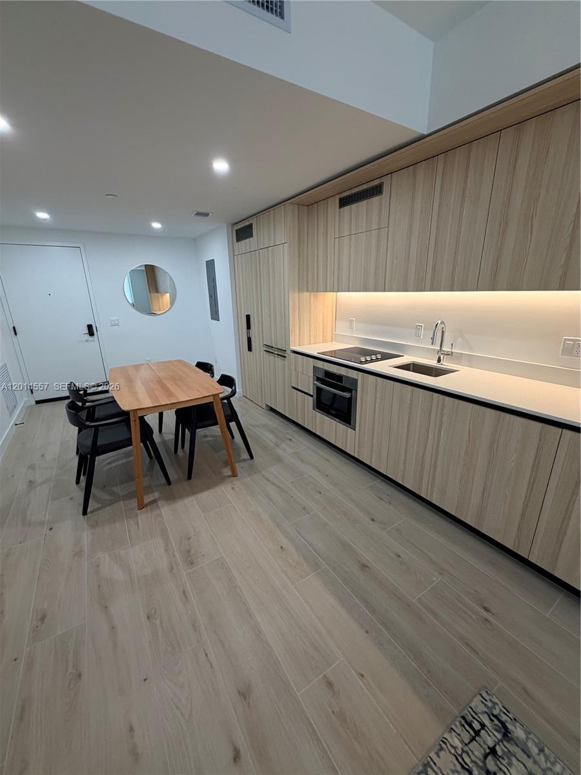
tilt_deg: -13.9
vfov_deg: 102.1
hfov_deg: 85.7
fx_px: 313
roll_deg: +1.9
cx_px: 290
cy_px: 388
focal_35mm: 14
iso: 200
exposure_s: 1/120
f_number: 2.2
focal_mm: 2.22
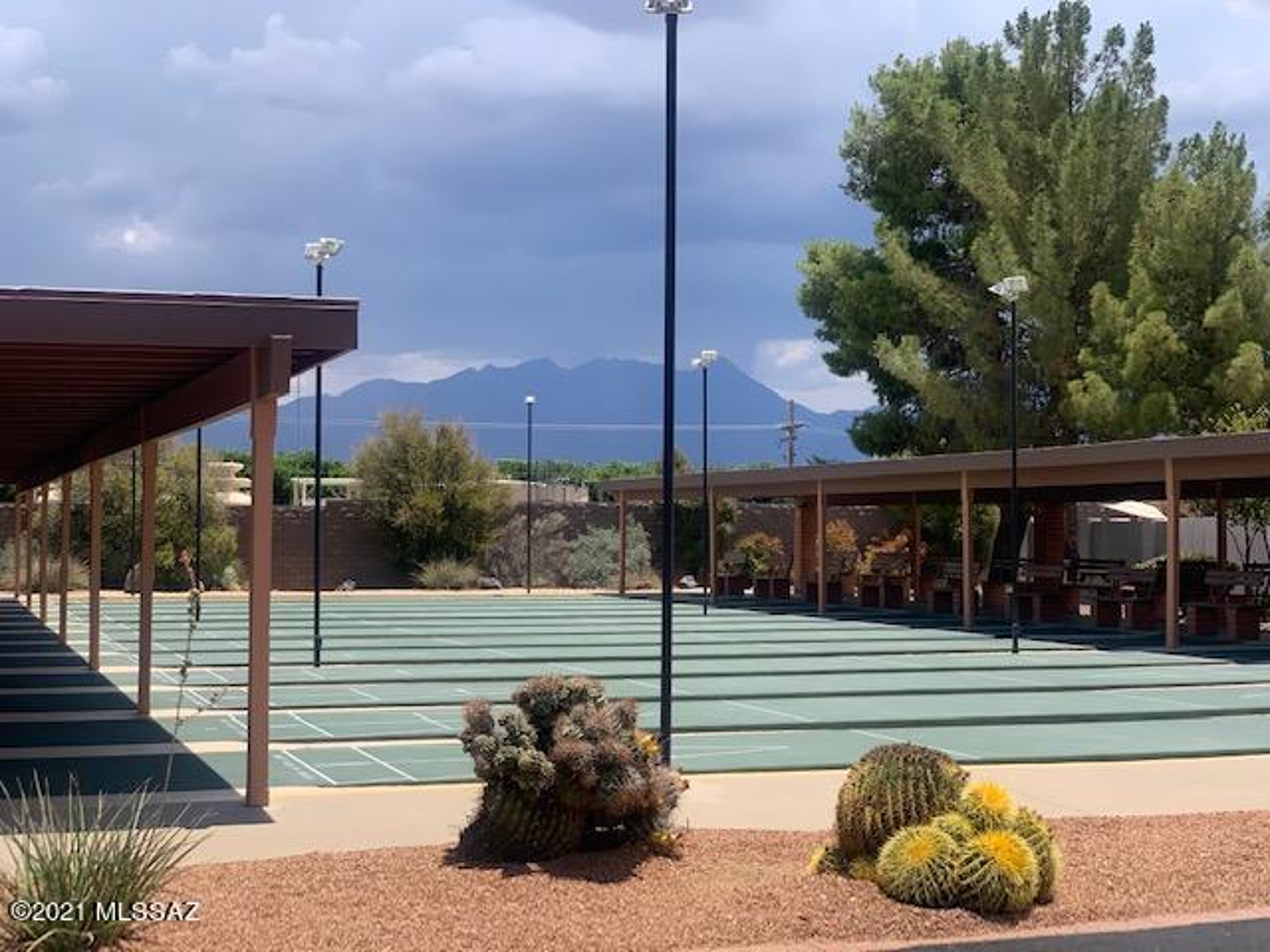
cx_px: 635
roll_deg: -0.4
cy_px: 476
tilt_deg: +2.1
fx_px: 1908
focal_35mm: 52
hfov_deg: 36.8
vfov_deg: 28.0
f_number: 2.4
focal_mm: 6
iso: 16
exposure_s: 1/1089
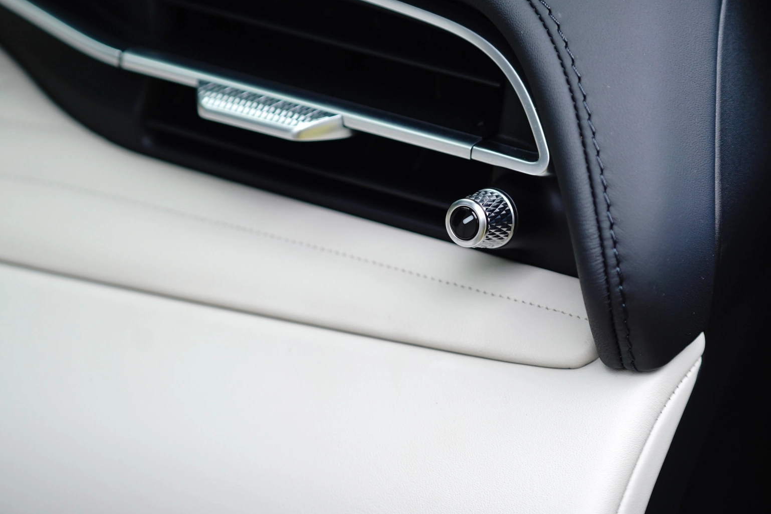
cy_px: 179
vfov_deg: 8.5
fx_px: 3449
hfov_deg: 12.8
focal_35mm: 161
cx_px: 417
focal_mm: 103
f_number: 4
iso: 125
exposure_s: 1/320
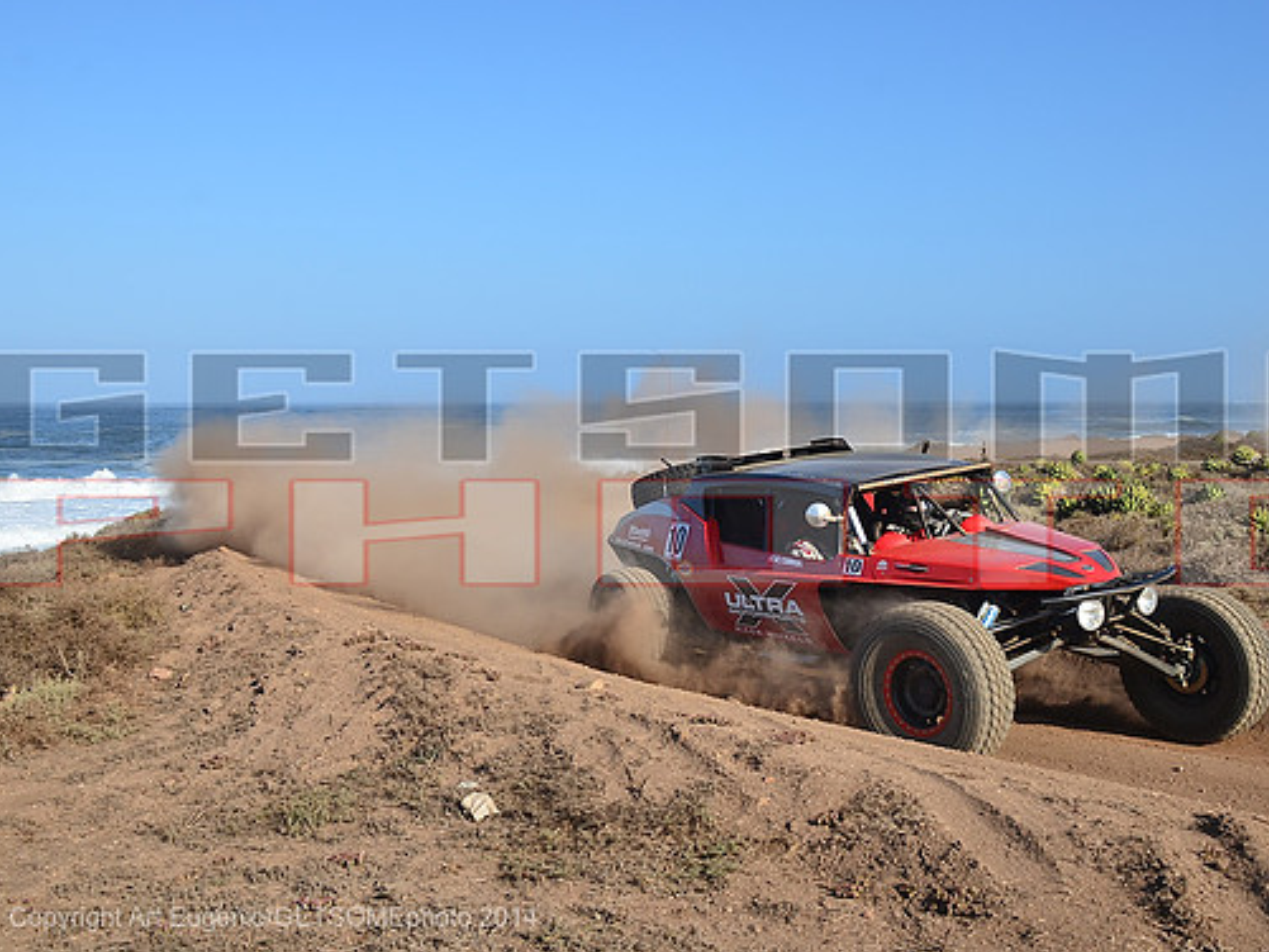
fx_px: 1467
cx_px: 707
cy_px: 471
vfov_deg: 36.0
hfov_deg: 46.7
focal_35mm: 40
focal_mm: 24
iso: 200
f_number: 7.1
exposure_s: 1/500
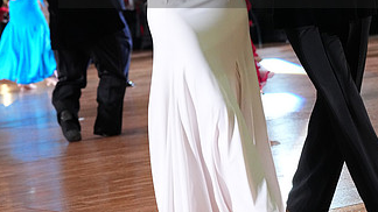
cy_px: -30
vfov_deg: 8.0
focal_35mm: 150
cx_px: 220
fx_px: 1503
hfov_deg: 14.3
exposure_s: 1/400
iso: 6400
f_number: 5
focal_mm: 80
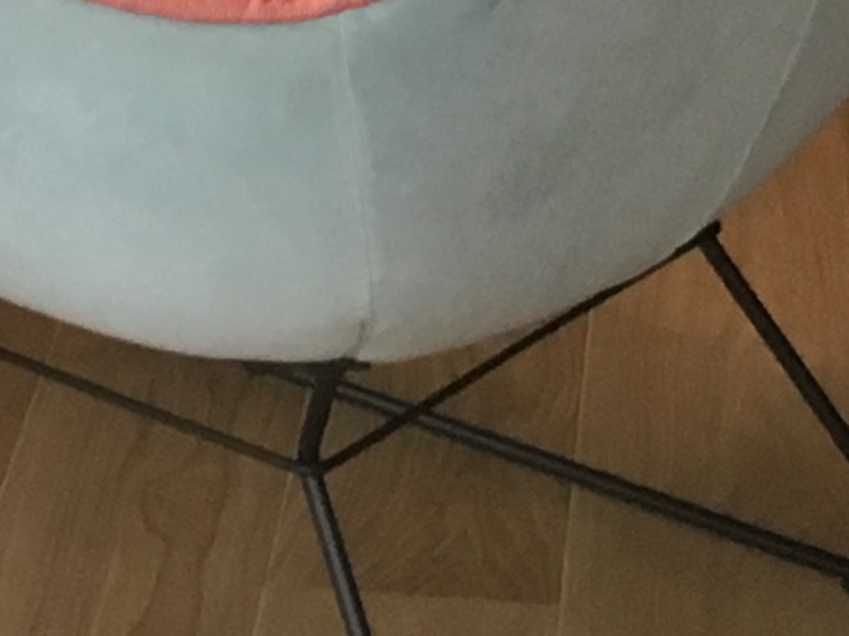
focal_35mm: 202
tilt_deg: -3.2
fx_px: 4953
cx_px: -31
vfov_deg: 6.4
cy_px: -1540
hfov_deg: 9.7
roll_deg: +0.4
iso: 64
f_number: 2.2
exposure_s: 1/33
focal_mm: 4.15
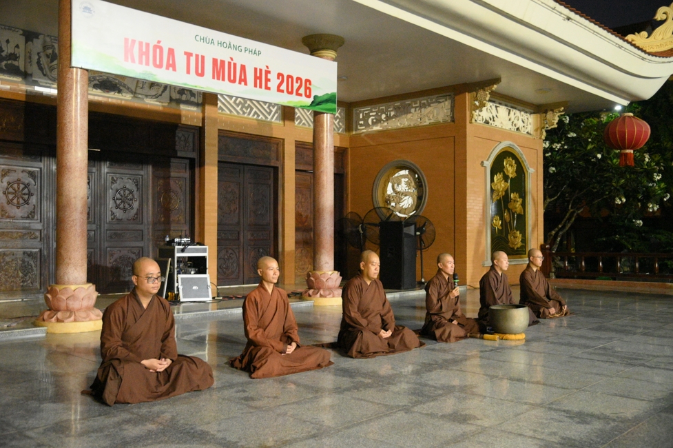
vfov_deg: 38.8
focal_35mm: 34
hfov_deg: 55.8
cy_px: 224
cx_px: 336
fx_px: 635
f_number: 4
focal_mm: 34
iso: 20000
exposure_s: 1/80
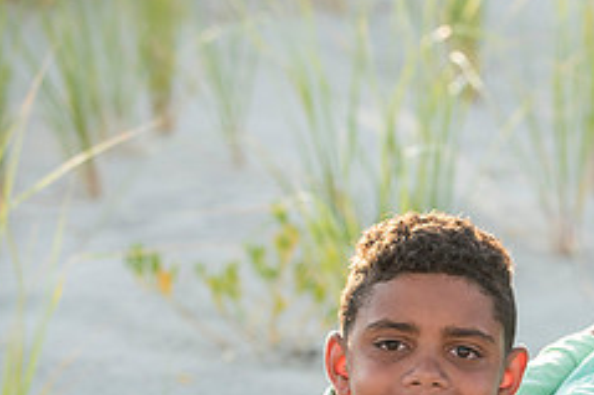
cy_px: 466
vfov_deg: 5.4
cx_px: 624
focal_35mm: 255
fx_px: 4204
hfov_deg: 8.0
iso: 250
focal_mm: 105
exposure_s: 1/640
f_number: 4
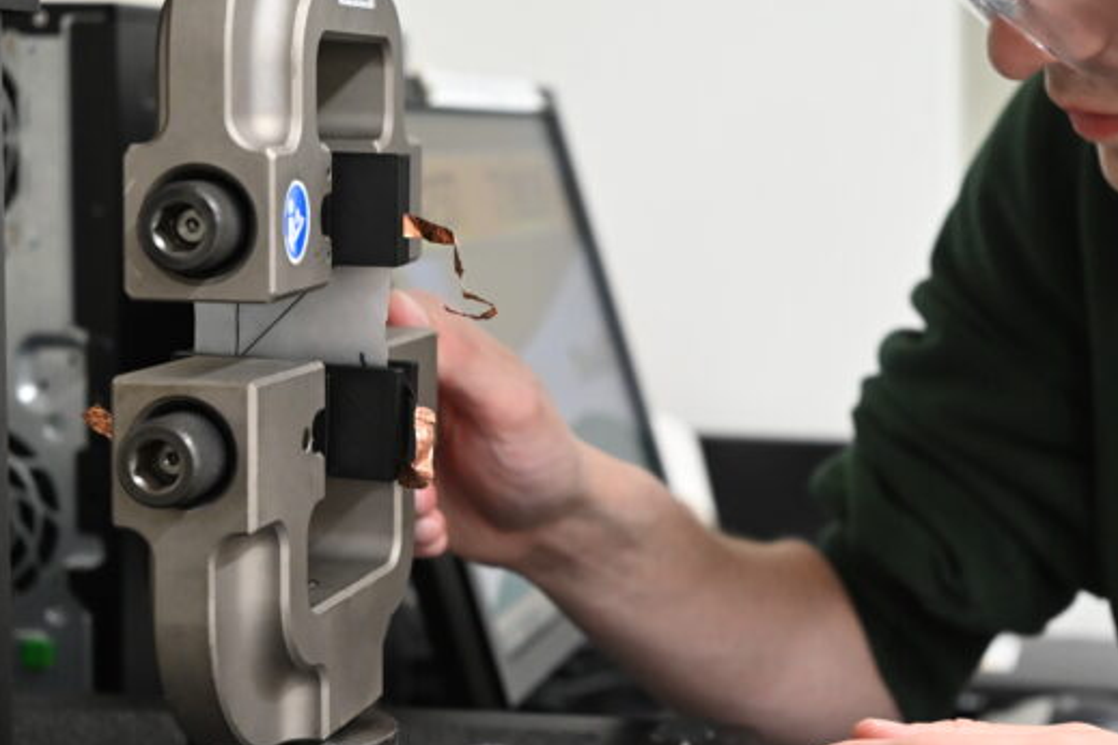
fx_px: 2298
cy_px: 338
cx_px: 670
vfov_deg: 18.4
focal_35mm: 74
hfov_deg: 27.3
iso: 5600
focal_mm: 50
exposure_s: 1/125
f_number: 6.3
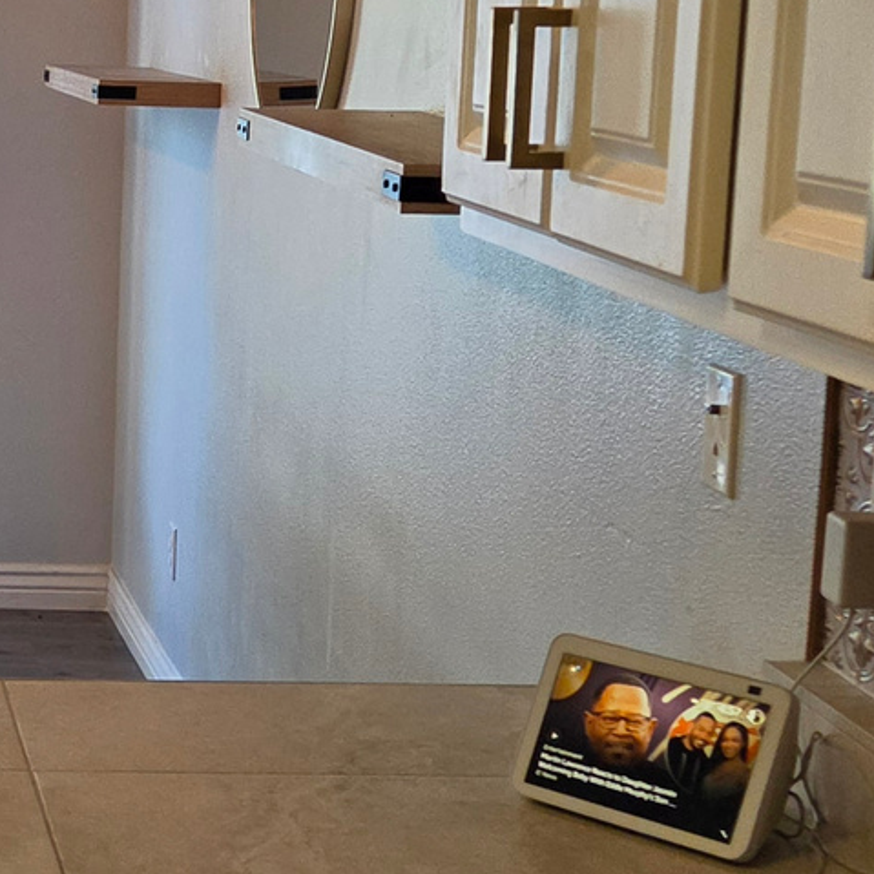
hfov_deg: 18.5
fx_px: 2485
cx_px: -274
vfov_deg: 19.9
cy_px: 338
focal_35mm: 87
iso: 200
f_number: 1.8
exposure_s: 1/120
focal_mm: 5.4
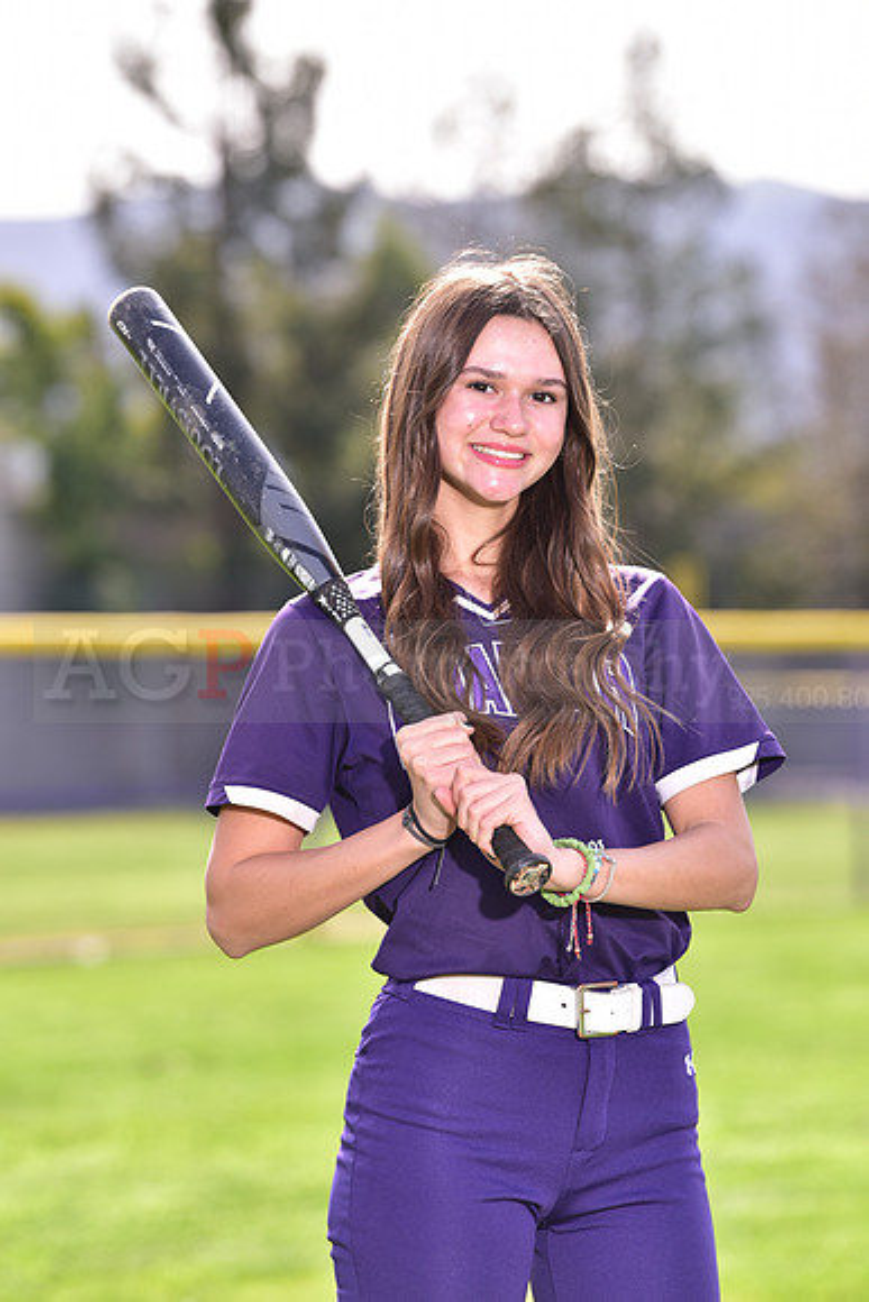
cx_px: 434
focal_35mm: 185
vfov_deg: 11.1
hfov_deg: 7.4
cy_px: 651
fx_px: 6694
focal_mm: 185
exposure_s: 1/250
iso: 100
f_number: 5
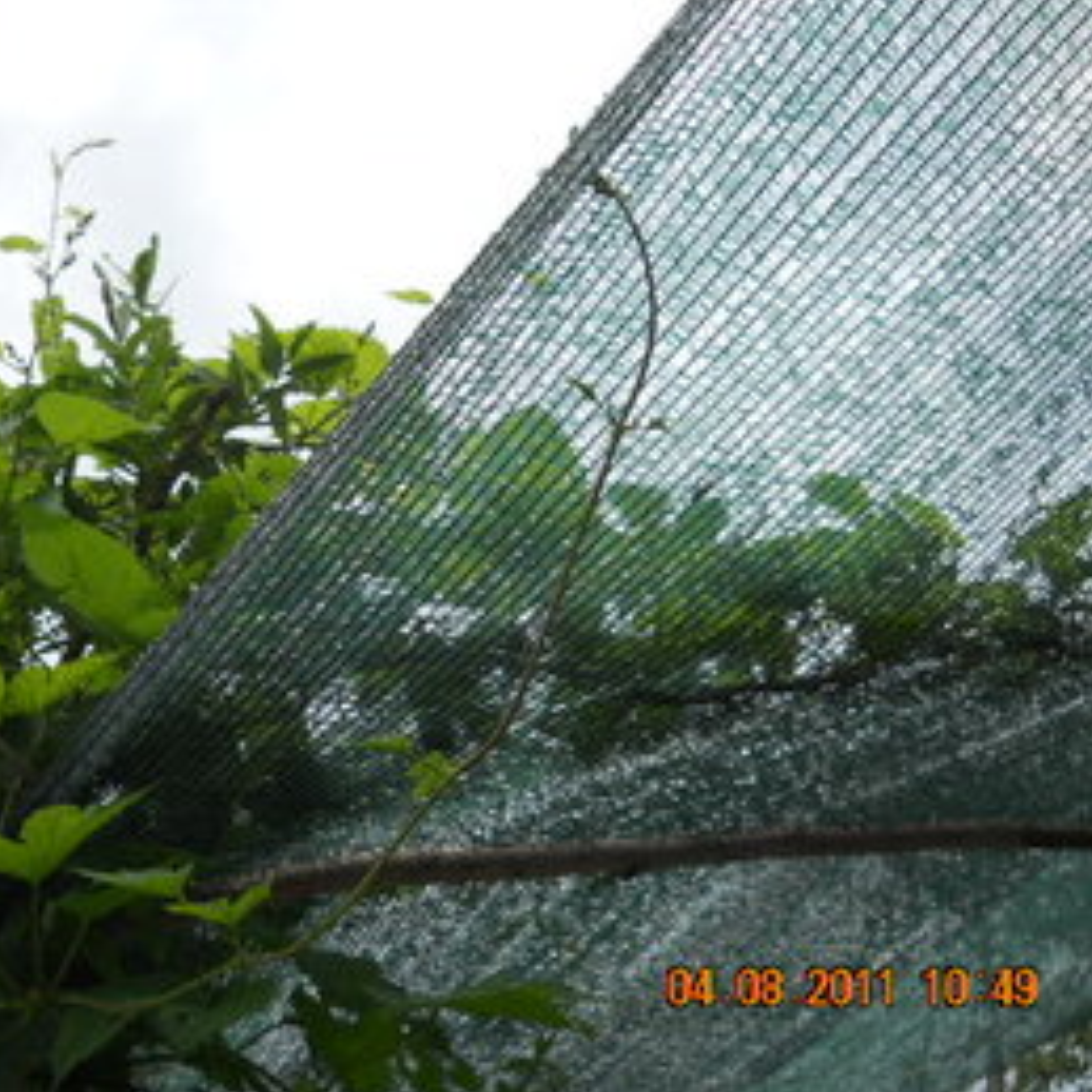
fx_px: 1749
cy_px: 550
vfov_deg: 34.7
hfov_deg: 34.3
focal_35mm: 49
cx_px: 358
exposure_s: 1/320
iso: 80
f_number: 5.5
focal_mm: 6.72
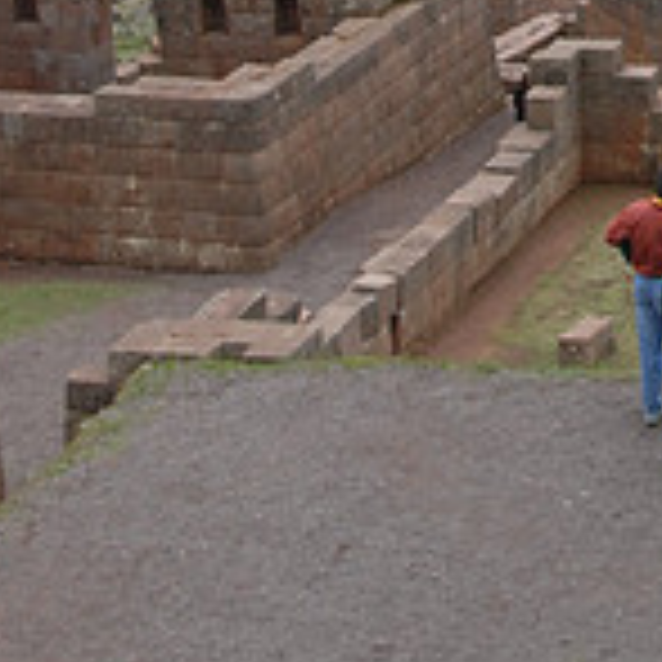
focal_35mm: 141
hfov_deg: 12.1
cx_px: 775
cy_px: -378
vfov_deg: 11.8
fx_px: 3051
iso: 400
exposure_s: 1/80
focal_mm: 28
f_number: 20
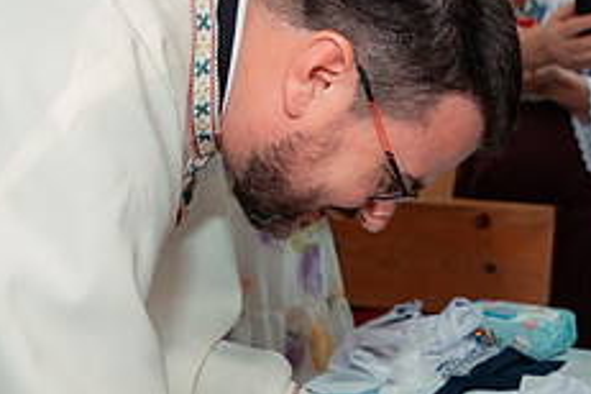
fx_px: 1231
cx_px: 401
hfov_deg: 26.8
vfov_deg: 17.7
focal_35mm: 75
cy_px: 403
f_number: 3.5
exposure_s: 1/250
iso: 2000
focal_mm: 24
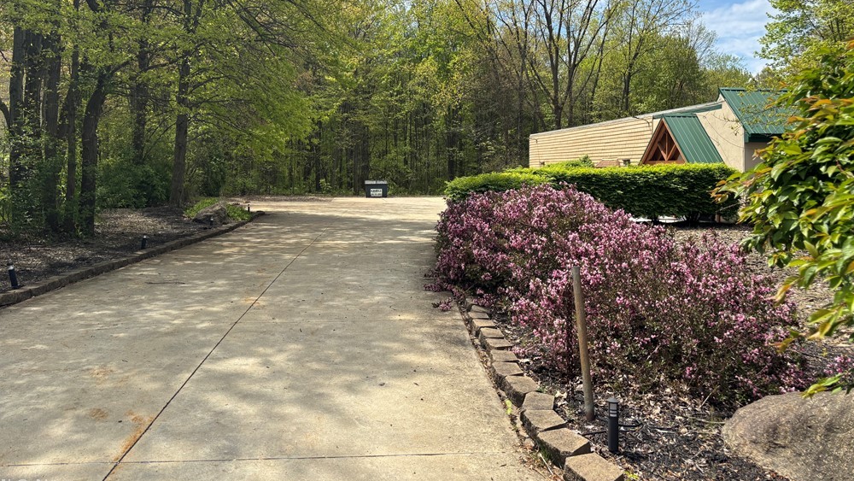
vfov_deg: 39.9
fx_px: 657
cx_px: 424
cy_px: 173
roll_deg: +0.4
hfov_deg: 66.1
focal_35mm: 29
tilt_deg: -0.9
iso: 50
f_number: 1.6
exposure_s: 1/2710
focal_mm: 5.96
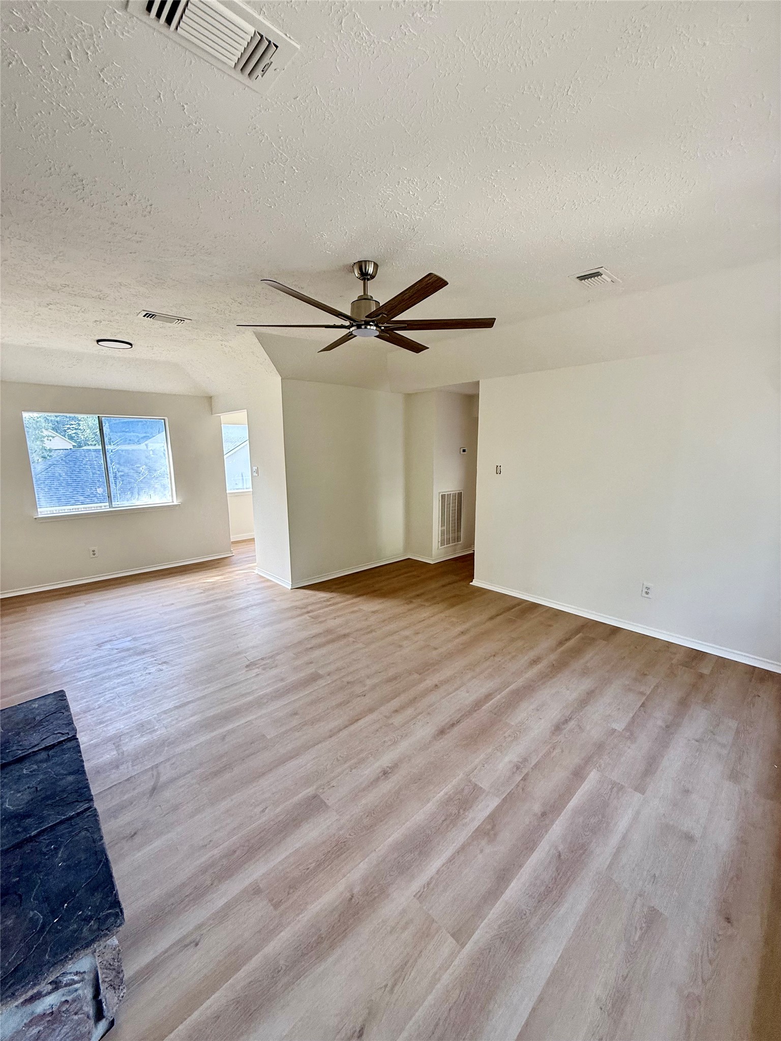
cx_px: 390
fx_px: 421
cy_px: 520
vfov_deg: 102.1
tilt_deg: -8.2
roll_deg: +0.4
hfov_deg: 85.7
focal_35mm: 14
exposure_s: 1/99
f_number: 2.2
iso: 100
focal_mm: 2.22
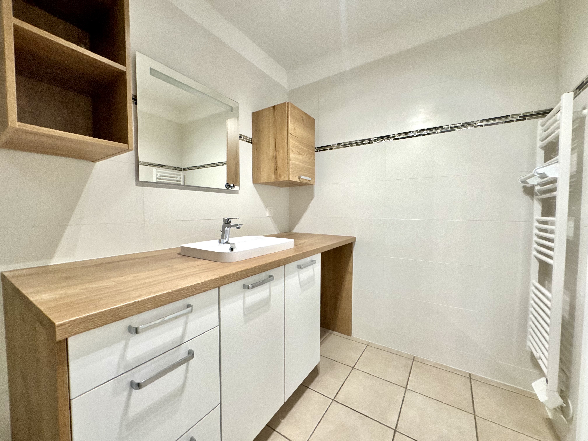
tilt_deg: -1.6
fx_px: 238
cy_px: 220
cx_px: 294
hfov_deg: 102.1
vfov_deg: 85.7
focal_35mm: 14
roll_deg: -0.1
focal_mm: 2.22
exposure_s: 1/100
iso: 200
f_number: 2.2
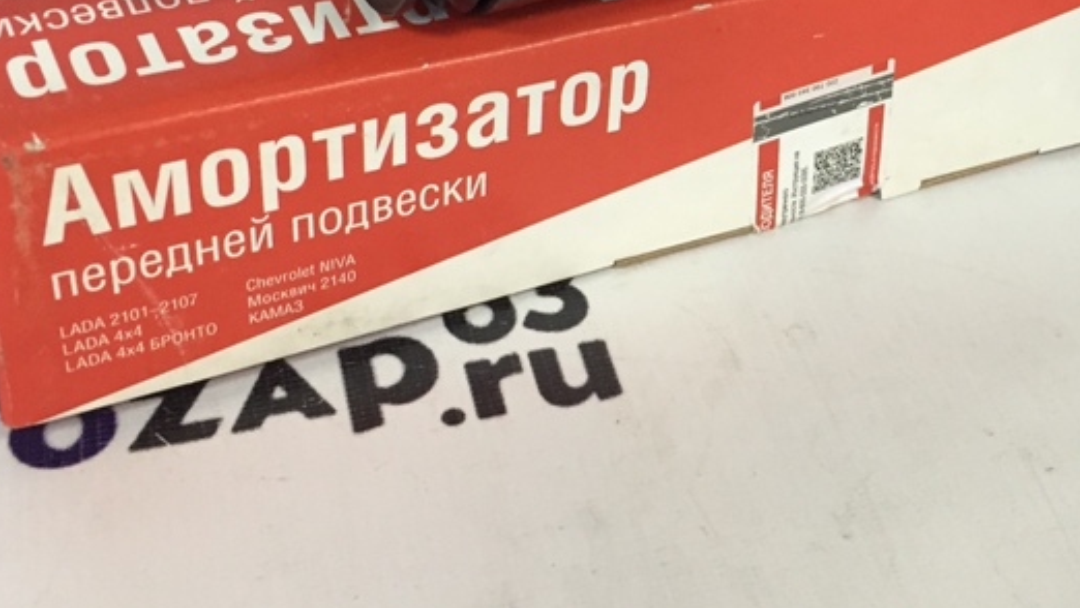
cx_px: 732
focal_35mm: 62
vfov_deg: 19.3
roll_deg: -6.5
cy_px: 141
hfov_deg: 33.5
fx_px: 1776
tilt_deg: -40.4
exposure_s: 1/33
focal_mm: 4.15
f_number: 2.2
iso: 125
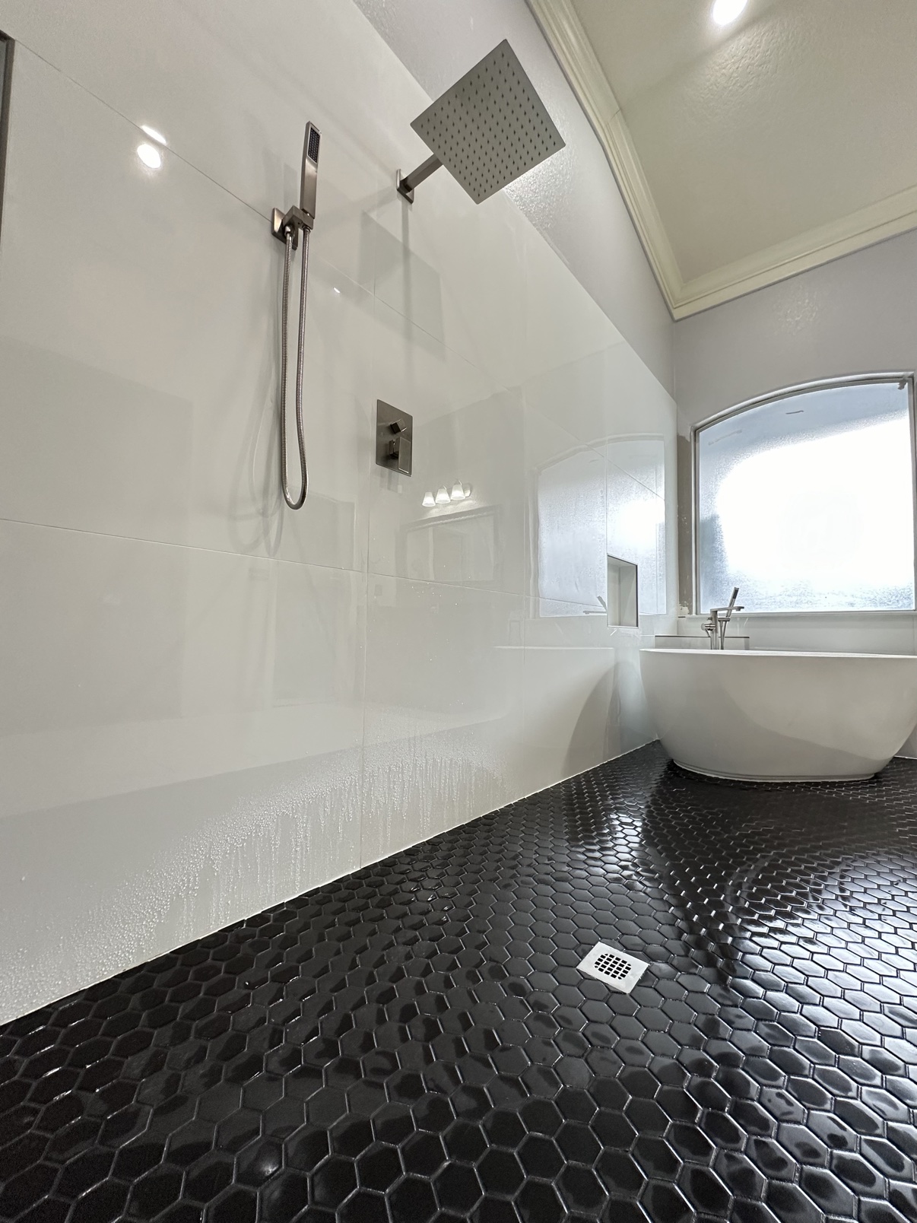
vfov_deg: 102.1
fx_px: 494
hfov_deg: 85.7
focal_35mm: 14
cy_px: 612
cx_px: 458
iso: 160
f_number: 2.2
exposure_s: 1/60
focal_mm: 2.22
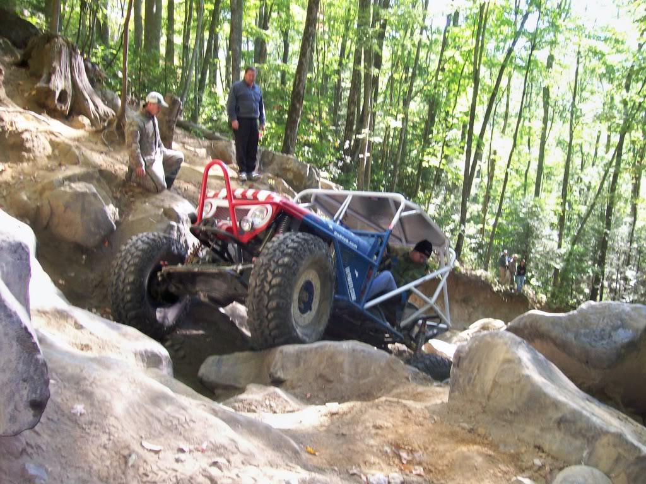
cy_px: 242
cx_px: 323
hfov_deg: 51.4
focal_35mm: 36
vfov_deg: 39.7
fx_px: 672
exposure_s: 1/64
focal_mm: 6
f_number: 2.7
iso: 140
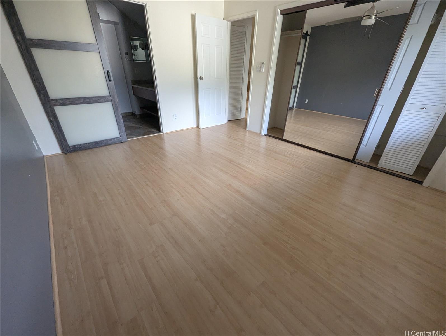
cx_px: 223
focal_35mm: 13
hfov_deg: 106.1
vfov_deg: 90.1
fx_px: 168
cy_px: 168
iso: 310
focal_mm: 1.95
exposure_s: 1/145
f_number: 2.2
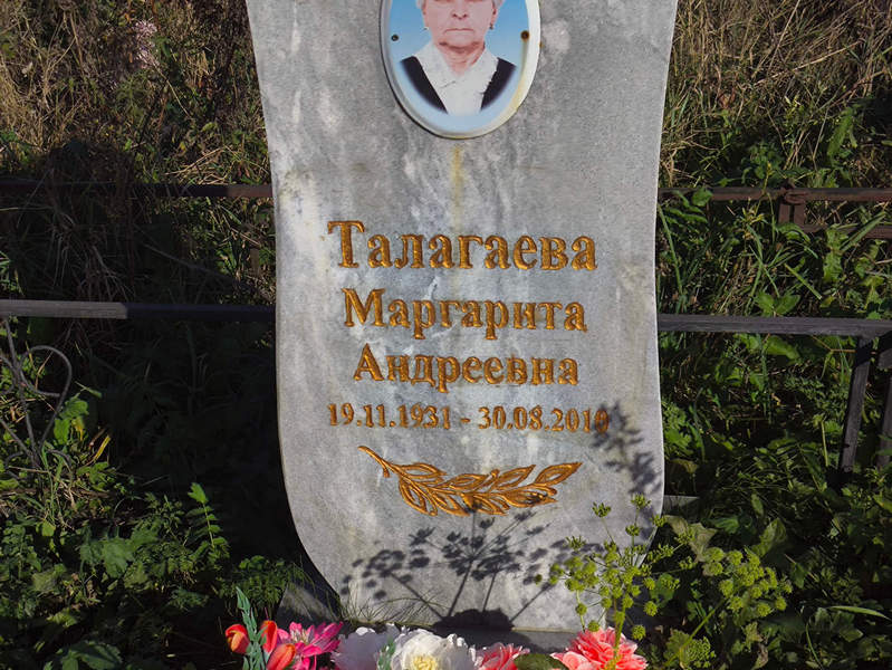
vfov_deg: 29.1
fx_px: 1289
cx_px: 446
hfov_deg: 38.2
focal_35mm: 50
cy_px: 335
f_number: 1.7
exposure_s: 1/3604
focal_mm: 4.71
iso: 50
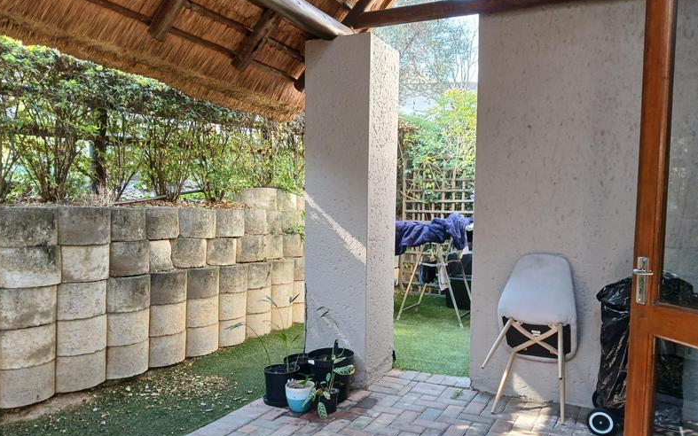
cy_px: 260
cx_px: 349
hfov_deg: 66.5
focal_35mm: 28
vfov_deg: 44.3
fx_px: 533
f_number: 1.8
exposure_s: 1/50
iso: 100
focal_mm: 3.98
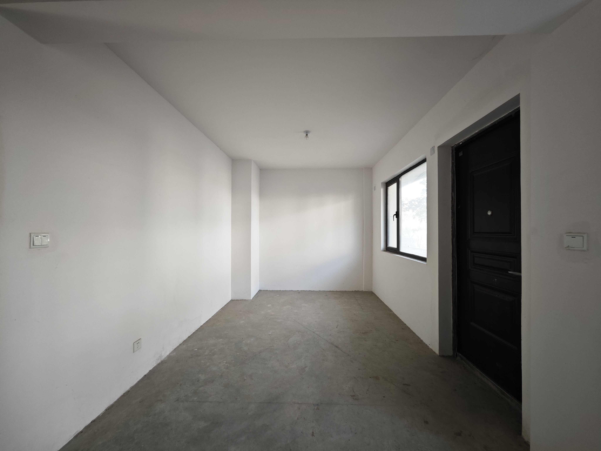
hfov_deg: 110.5
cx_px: 300
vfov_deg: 94.5
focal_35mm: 12
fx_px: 208
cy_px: 226
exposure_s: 1/50
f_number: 1.8
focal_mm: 2.03
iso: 80
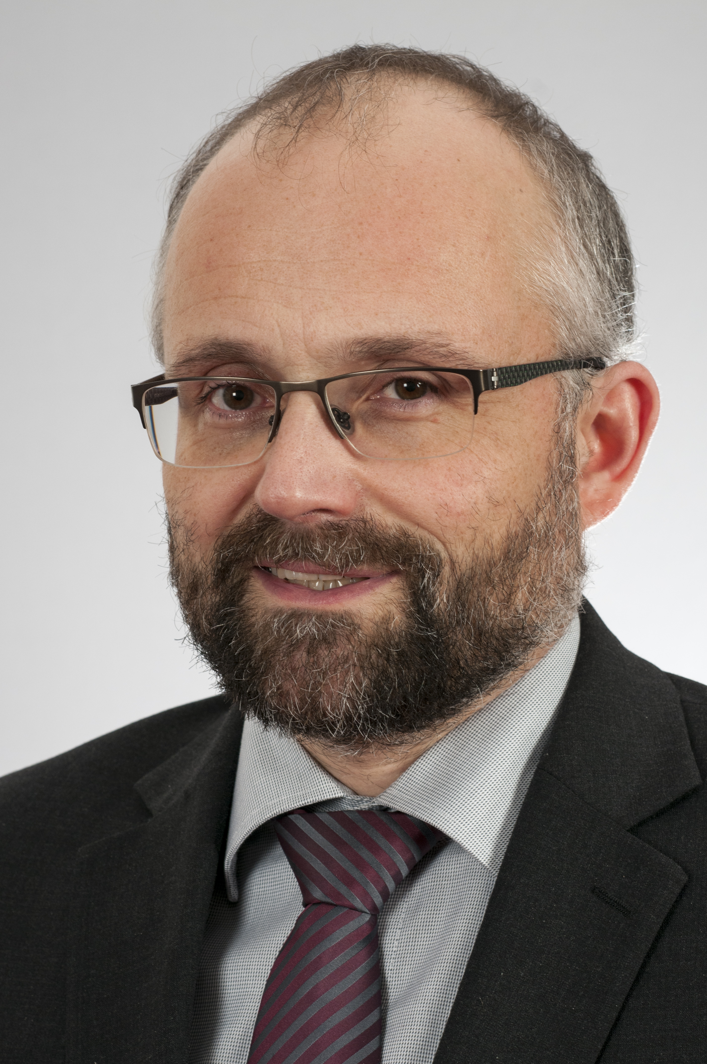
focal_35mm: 128
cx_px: 354
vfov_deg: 16.1
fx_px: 3765
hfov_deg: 10.7
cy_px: 532
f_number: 8
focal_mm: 85
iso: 200
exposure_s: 1/160
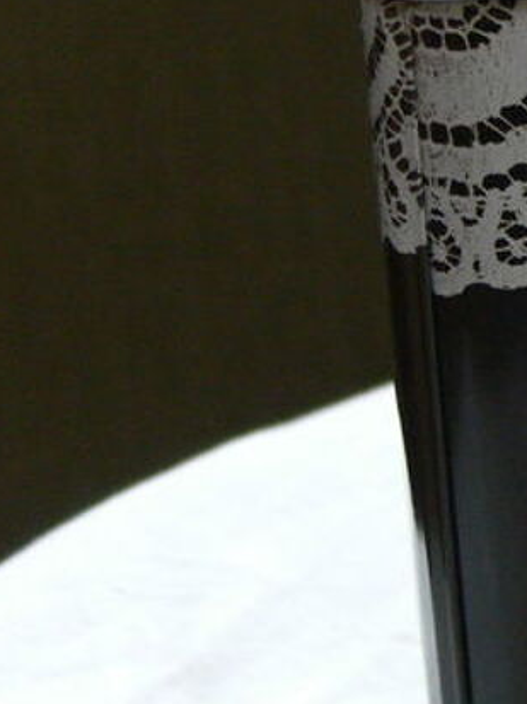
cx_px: 834
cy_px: 340
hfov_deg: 8.6
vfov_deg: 11.8
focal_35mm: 168
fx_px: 3416
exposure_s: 1/30
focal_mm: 10.2
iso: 160
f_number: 3.2
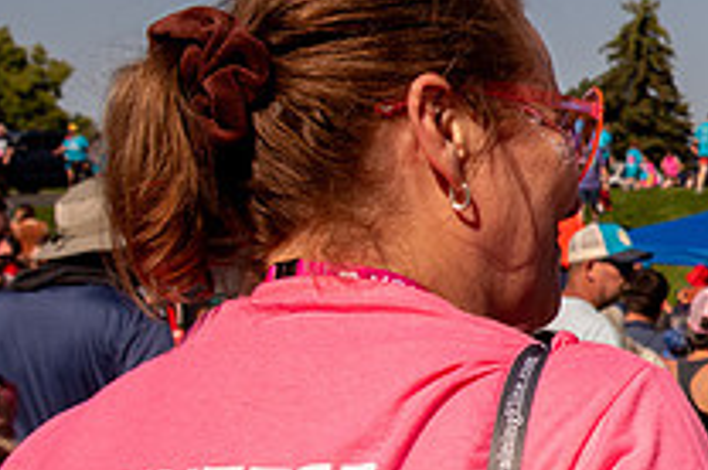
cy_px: 192
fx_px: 3574
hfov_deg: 10.7
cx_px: 1183
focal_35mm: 182
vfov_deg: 7.5
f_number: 11
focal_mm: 48
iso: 800
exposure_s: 1/1600
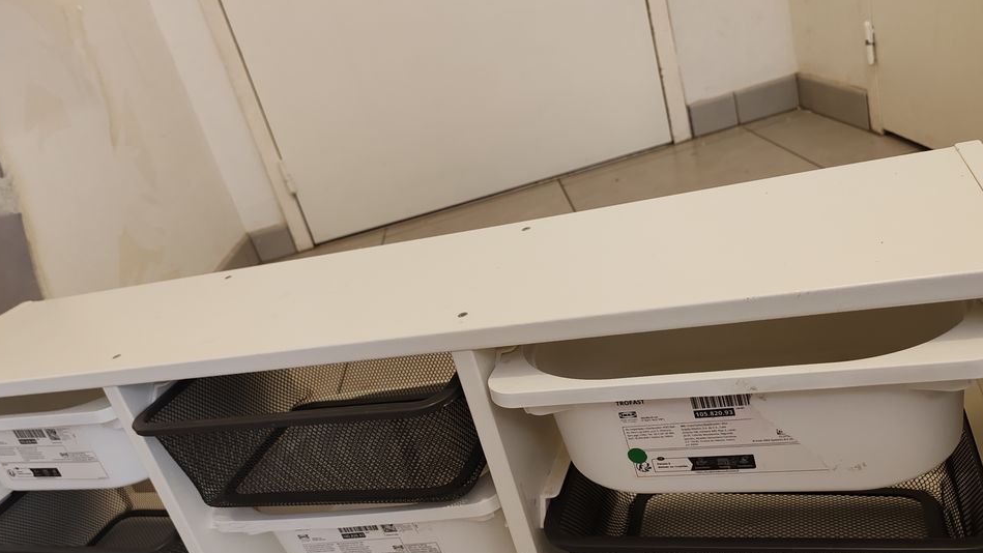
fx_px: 808
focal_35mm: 31
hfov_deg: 62.6
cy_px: 302
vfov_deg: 37.8
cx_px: 473
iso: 2000
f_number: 1.9
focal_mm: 6.12
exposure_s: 1/50
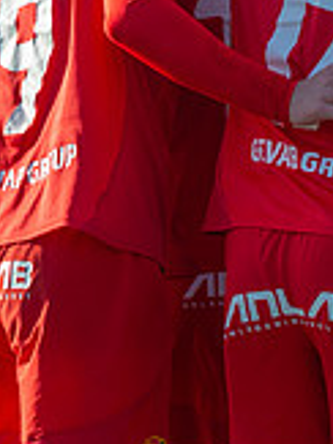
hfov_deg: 6.2
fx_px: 3082
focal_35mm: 240
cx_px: 287
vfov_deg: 8.2
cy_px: 68
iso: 200
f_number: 3.2
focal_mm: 70
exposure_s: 1/1600
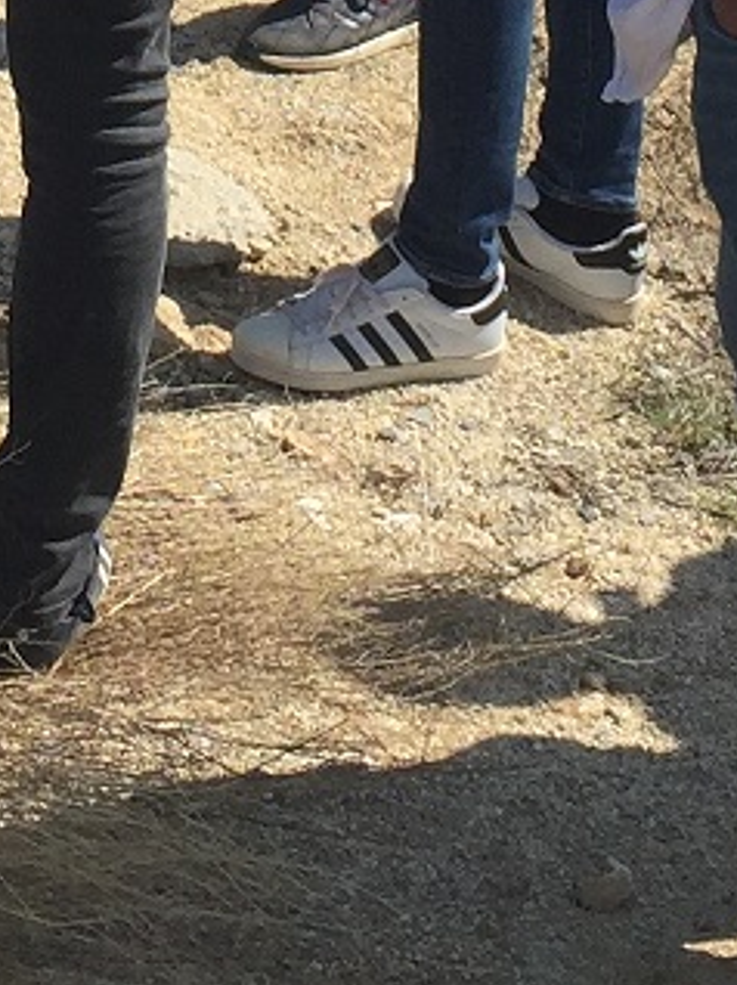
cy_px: -678
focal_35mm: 149
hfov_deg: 9.9
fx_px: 4235
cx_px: 96
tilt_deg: -6.1
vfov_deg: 12.3
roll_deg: -0.5
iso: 32
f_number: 2.2
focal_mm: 4.15
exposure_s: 1/1980
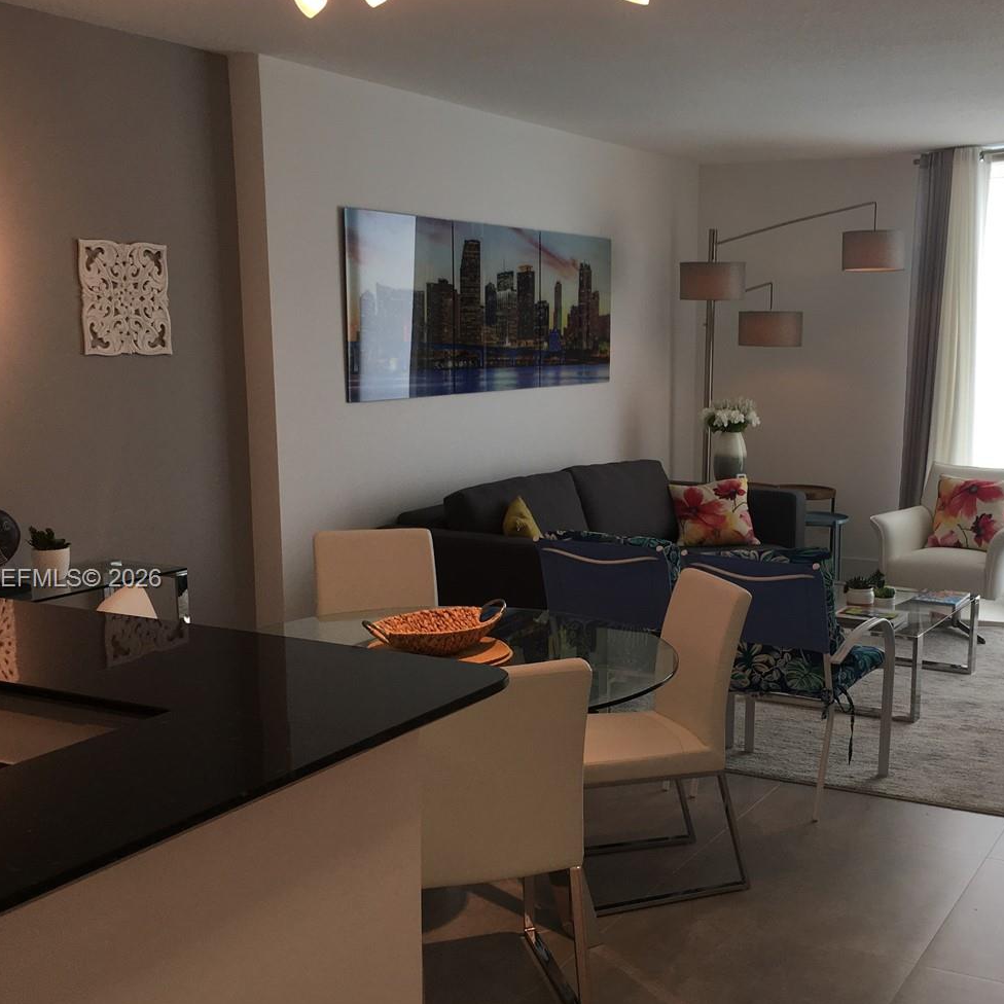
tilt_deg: -10.8
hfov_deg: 39.6
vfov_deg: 39.9
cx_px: 665
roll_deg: -1.3
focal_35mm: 42
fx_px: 1378
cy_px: 580
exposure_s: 1/40
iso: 32
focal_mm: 4.15
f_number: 2.2
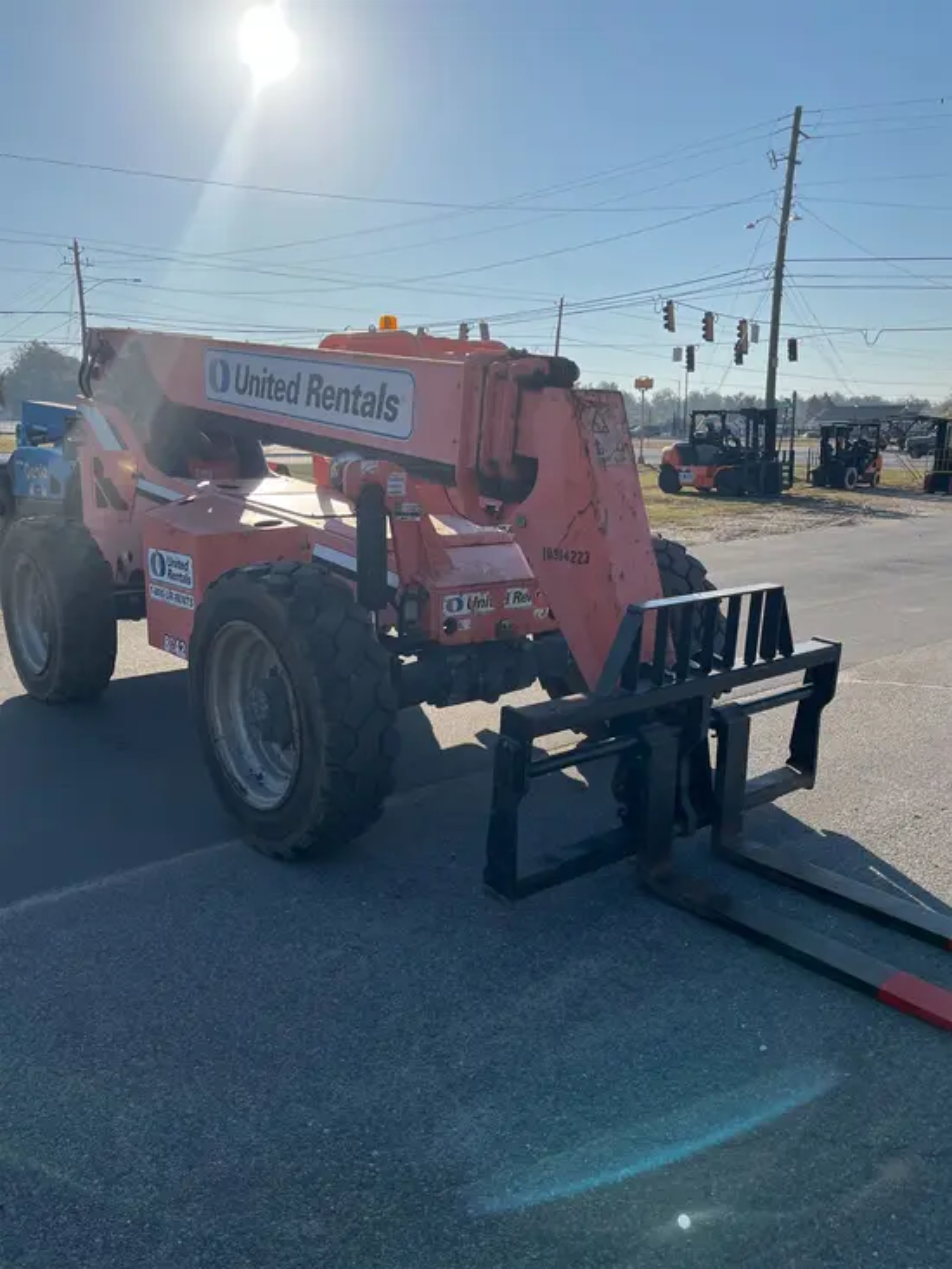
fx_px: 953
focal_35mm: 26
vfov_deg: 67.3
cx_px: 476
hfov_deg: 53.1
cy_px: 634
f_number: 1.6
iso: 50
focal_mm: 5.1
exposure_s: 1/6494
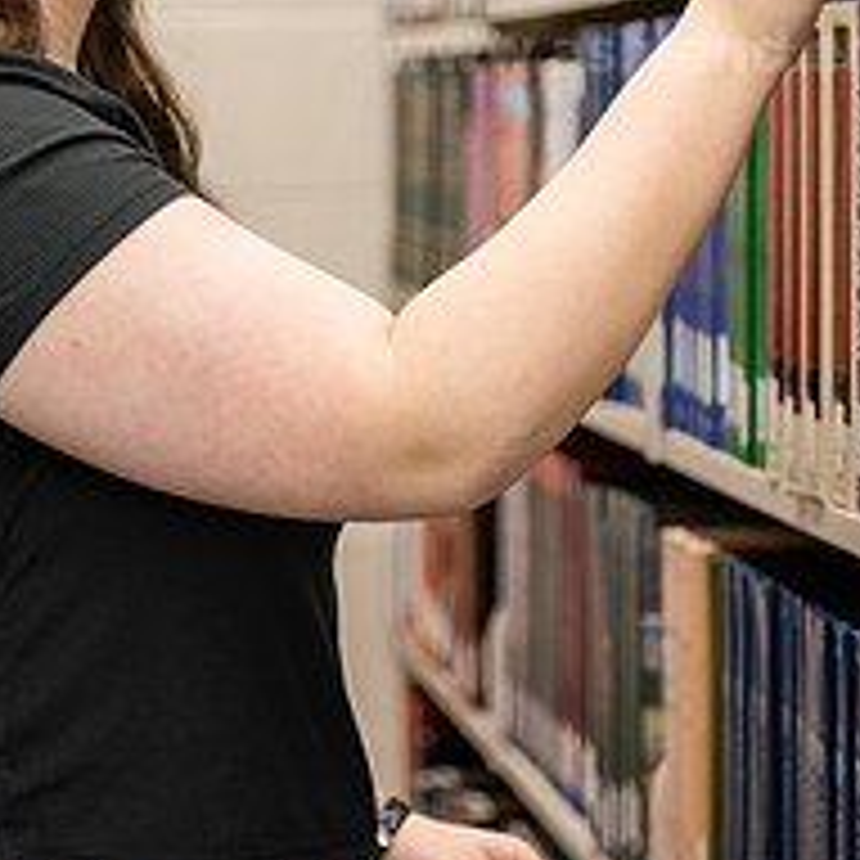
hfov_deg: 10.9
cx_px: 176
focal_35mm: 160
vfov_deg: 10.9
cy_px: 146
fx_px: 4497
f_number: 2.8
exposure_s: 1/200
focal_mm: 62
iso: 1250
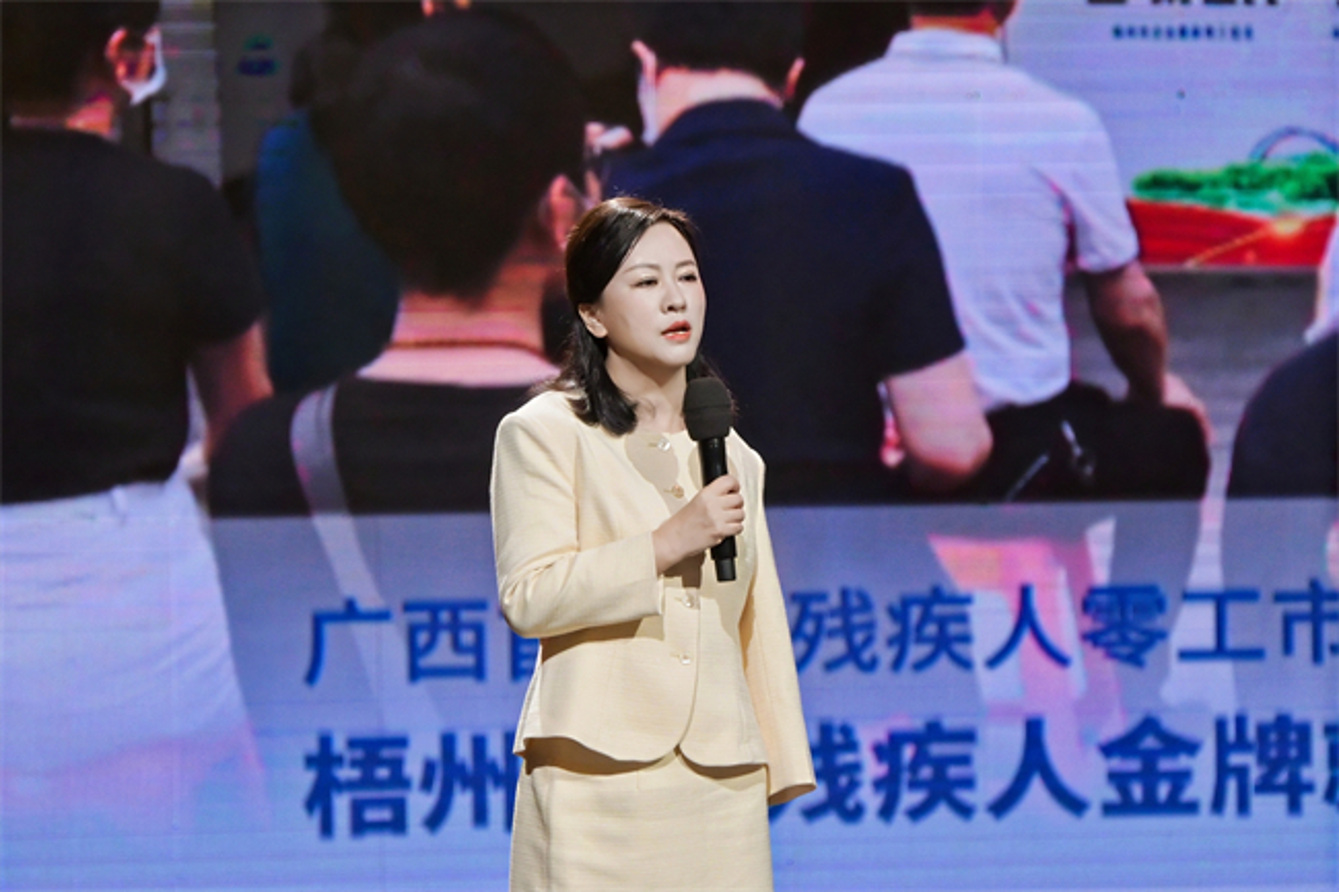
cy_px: 446
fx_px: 9482
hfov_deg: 8.1
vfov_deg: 5.4
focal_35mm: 255
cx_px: 670
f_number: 6.3
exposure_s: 1/200
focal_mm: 170
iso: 2000
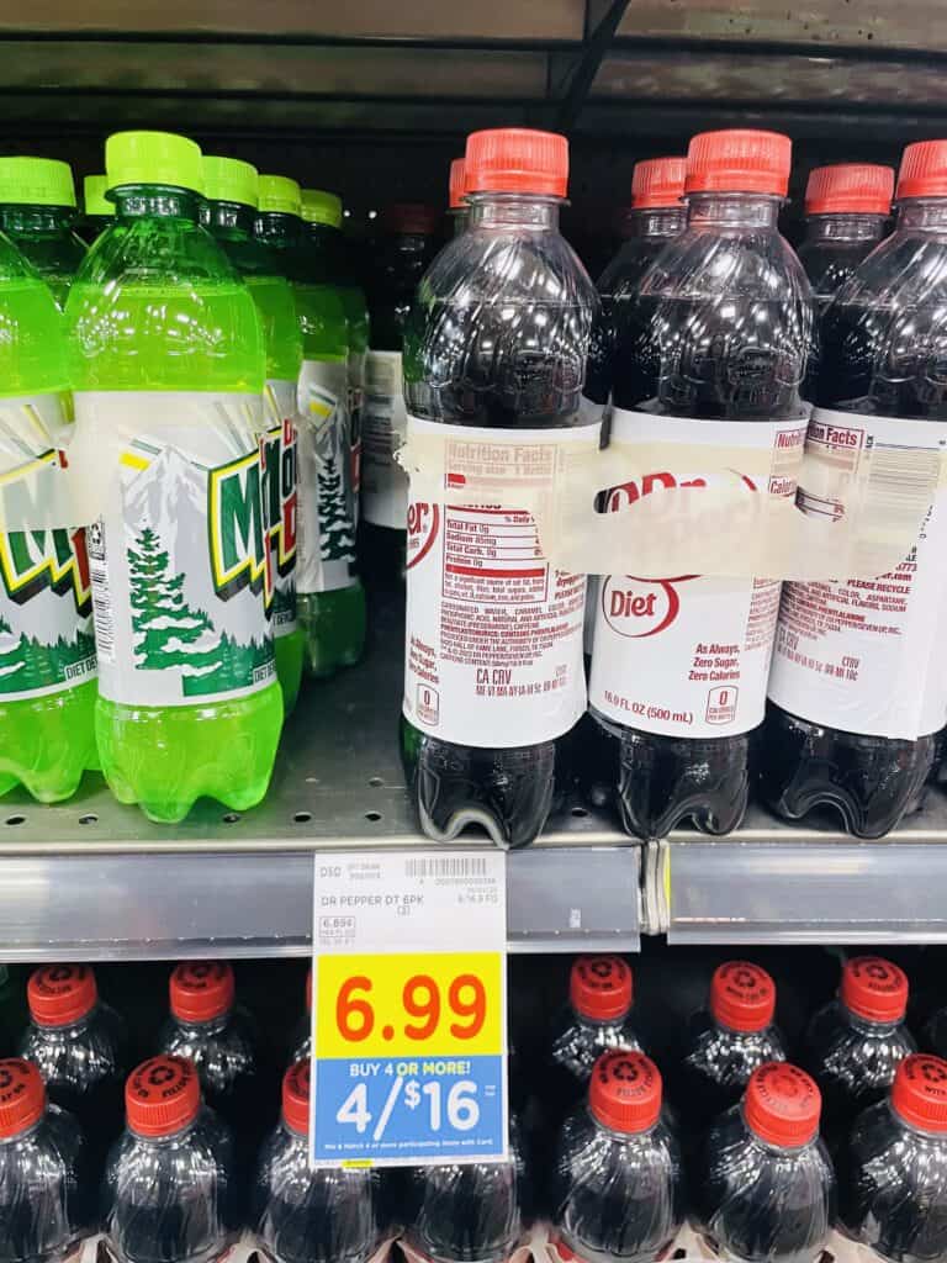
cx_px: 474
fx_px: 948
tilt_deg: -21.1
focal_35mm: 26
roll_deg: -0.5
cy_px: 632
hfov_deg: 53.1
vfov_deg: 67.3
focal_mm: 4.2
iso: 125
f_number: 1.6
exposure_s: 1/60
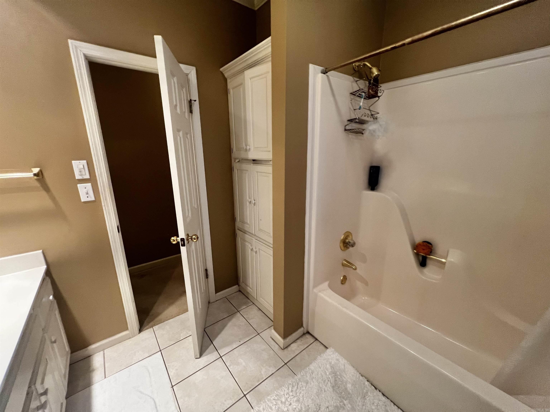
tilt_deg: -15.6
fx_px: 207
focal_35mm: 13
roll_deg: +0.3
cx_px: 275
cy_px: 206
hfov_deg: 106.2
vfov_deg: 89.9
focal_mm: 1.57
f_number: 1.8
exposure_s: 1/60
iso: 320
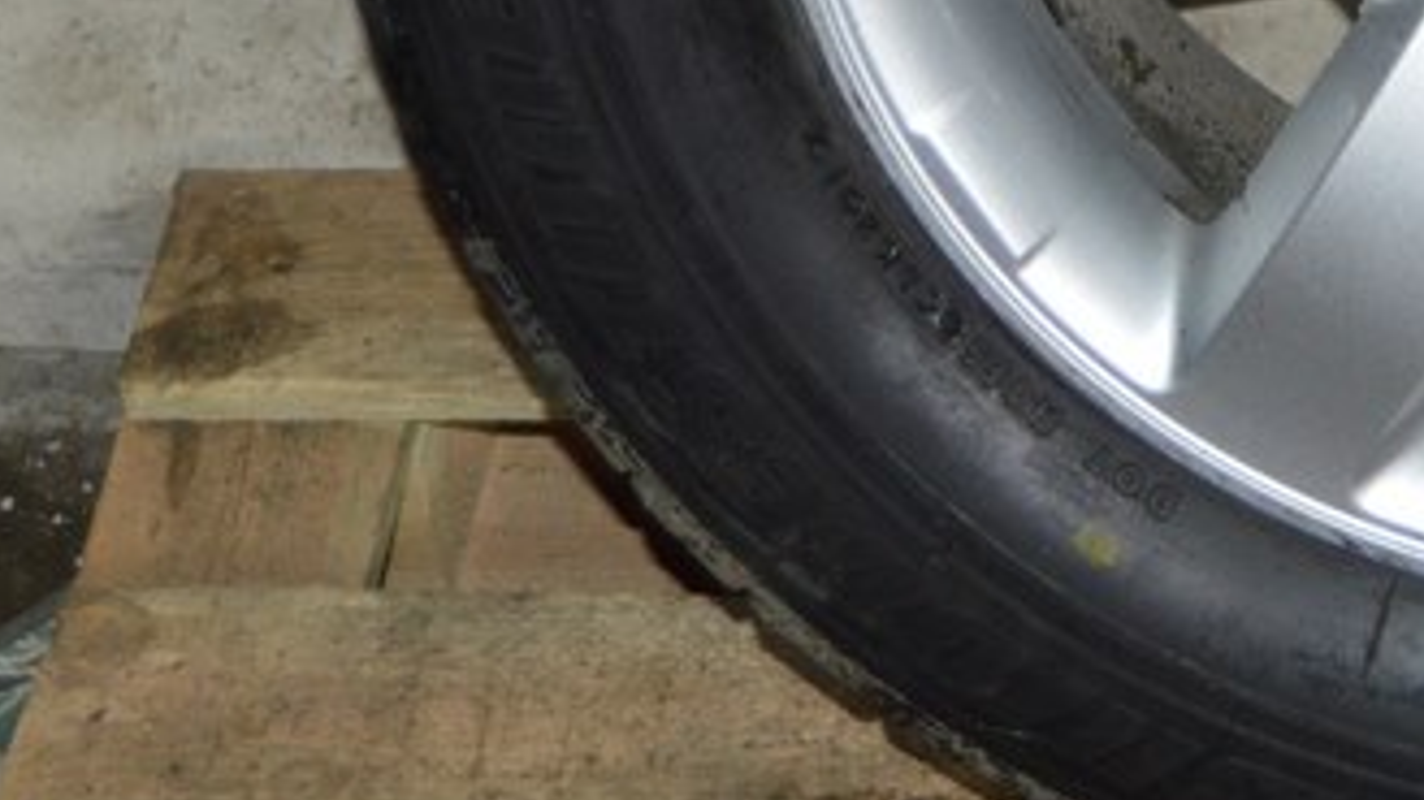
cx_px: 1645
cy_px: -482
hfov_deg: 15.2
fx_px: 5173
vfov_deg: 8.6
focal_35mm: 137
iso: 800
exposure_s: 1/60
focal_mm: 28
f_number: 4
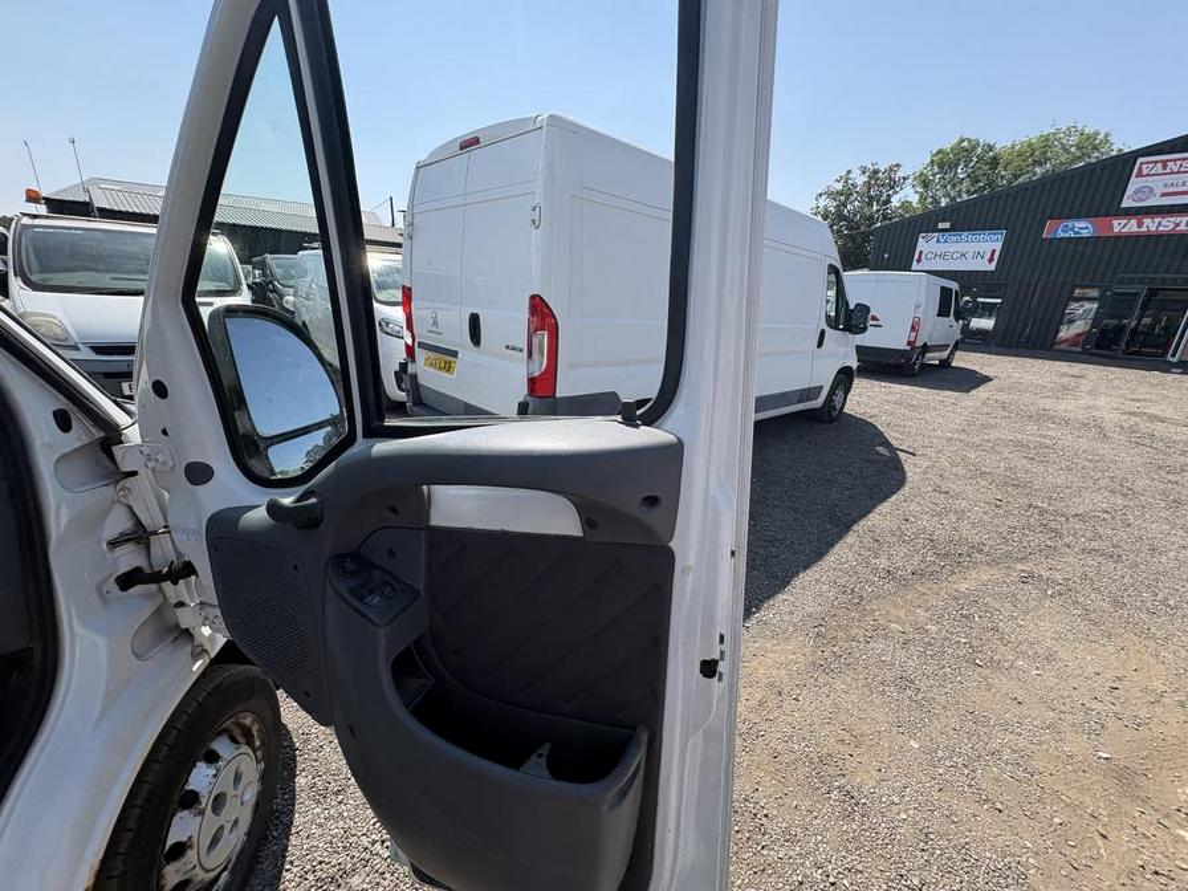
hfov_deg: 102.1
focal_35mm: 14
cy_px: 446
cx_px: 594
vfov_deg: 85.7
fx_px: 480
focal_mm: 2.22
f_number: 2.2
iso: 40
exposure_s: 1/1006
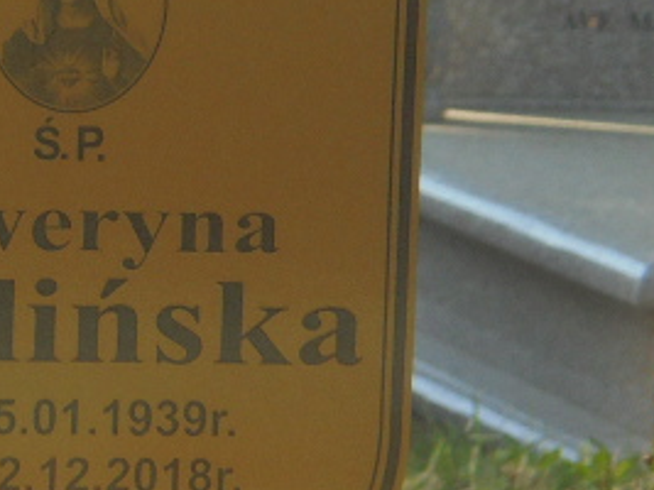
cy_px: 125
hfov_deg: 5.3
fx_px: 7063
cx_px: -24
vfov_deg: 4.0
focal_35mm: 374
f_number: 6.5
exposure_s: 1/125
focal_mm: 27.6
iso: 100
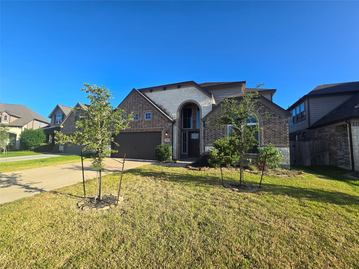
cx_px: 180
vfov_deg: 89.9
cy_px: 134
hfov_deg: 106.2
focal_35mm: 13
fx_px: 135
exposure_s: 1/1297
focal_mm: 2.2
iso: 50
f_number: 2.2
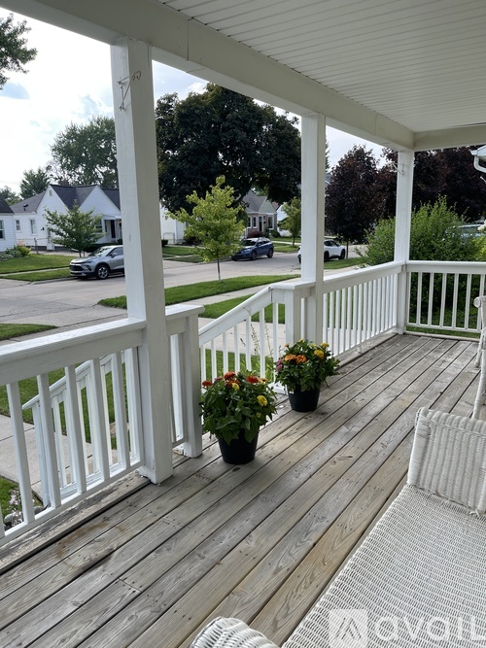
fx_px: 468
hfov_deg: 54.9
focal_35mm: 25
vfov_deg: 69.4
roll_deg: +1.3
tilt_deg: -11.1
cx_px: 243
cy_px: 324
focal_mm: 5.1
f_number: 1.6
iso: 32
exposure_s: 1/796
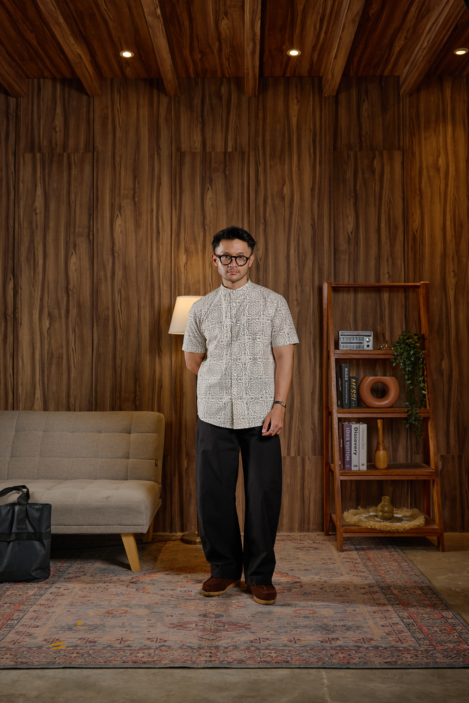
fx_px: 703
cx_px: 234
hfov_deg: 36.9
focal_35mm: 36
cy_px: 352
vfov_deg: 53.1
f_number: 4
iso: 250
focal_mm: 36
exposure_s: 1/160
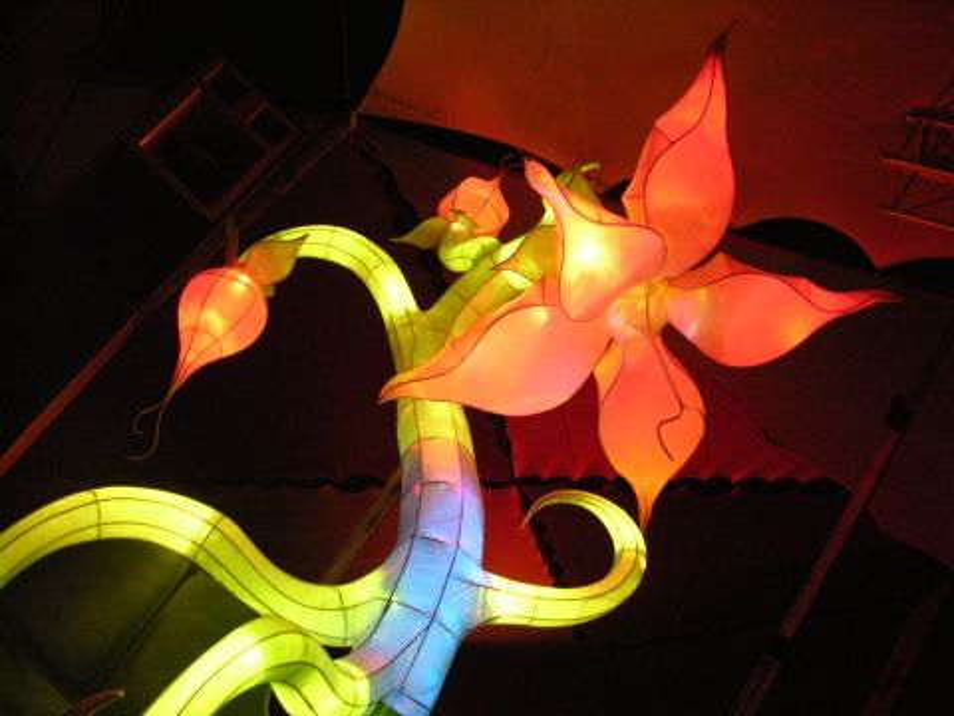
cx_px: 477
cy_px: 358
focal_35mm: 35
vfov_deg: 40.7
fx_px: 965
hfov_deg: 52.6
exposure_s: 1/41.9
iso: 400
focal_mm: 9
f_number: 2.8
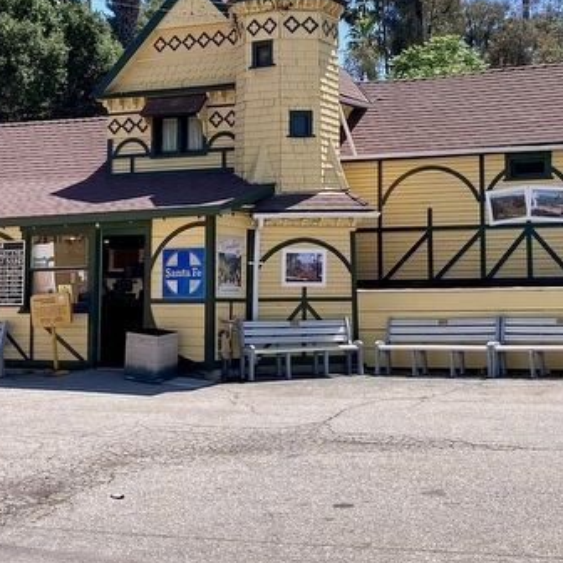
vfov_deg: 28.5
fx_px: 1086
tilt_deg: +10.3
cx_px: 298
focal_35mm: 59
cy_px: 112
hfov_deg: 29.1
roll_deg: +0.6
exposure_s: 1/917
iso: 20
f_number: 1.8
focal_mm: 3.99
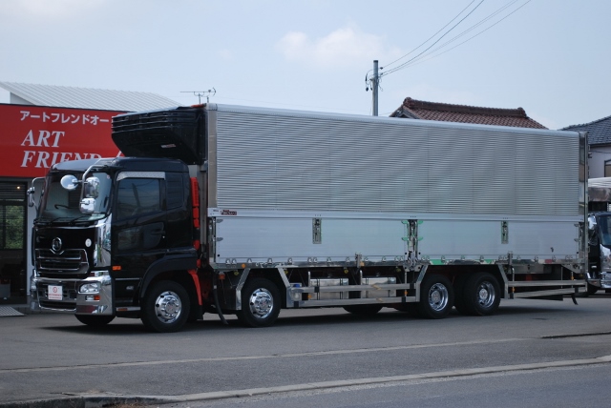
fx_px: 1401
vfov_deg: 16.6
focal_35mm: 82
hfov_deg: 24.6
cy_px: 204
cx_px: 306
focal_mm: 55
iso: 180
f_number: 5.6
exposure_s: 1/500
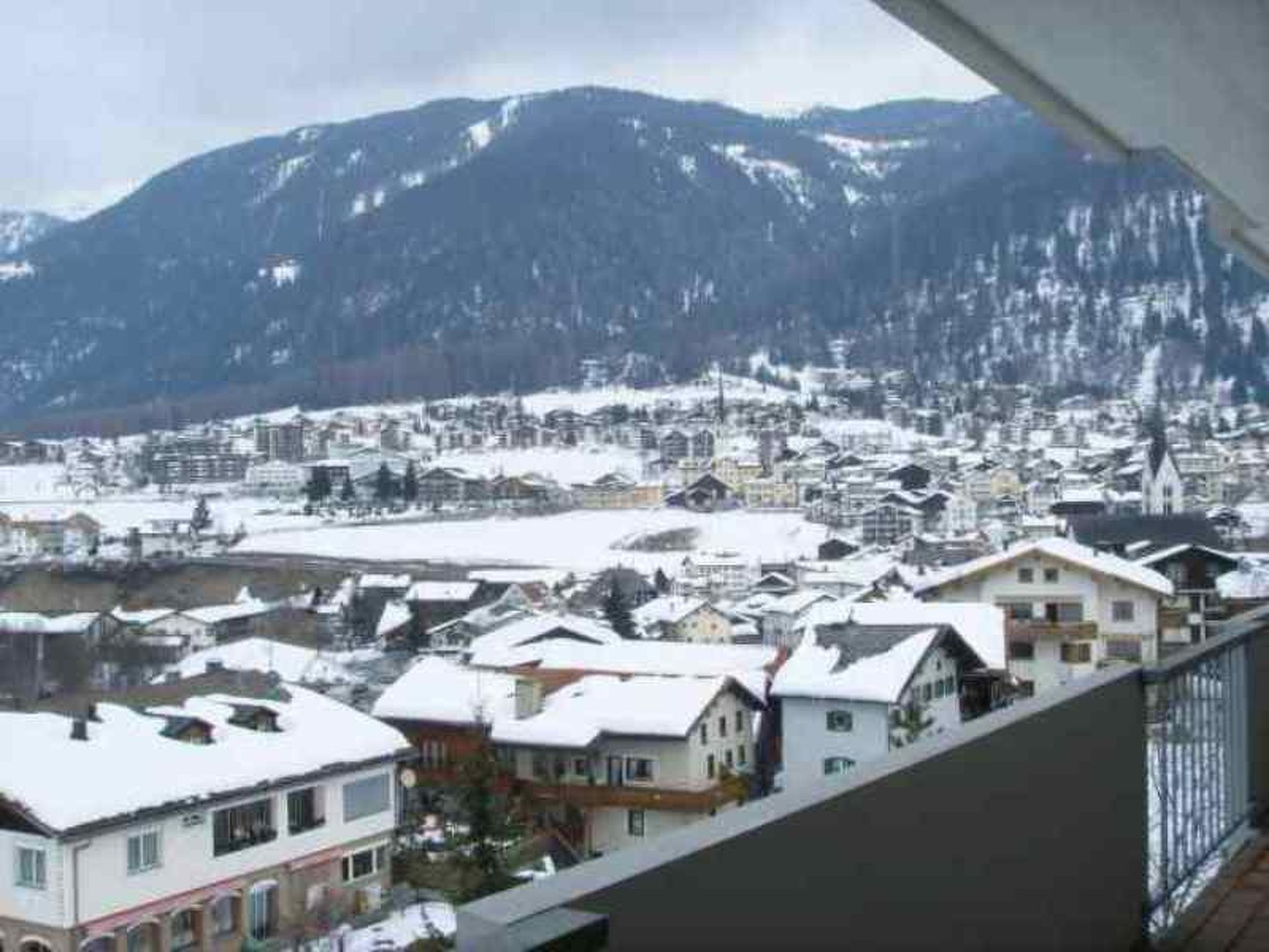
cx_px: 634
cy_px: 476
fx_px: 1430
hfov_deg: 47.9
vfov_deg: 36.8
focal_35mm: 39
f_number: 6.3
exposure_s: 1/250
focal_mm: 6.6
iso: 50
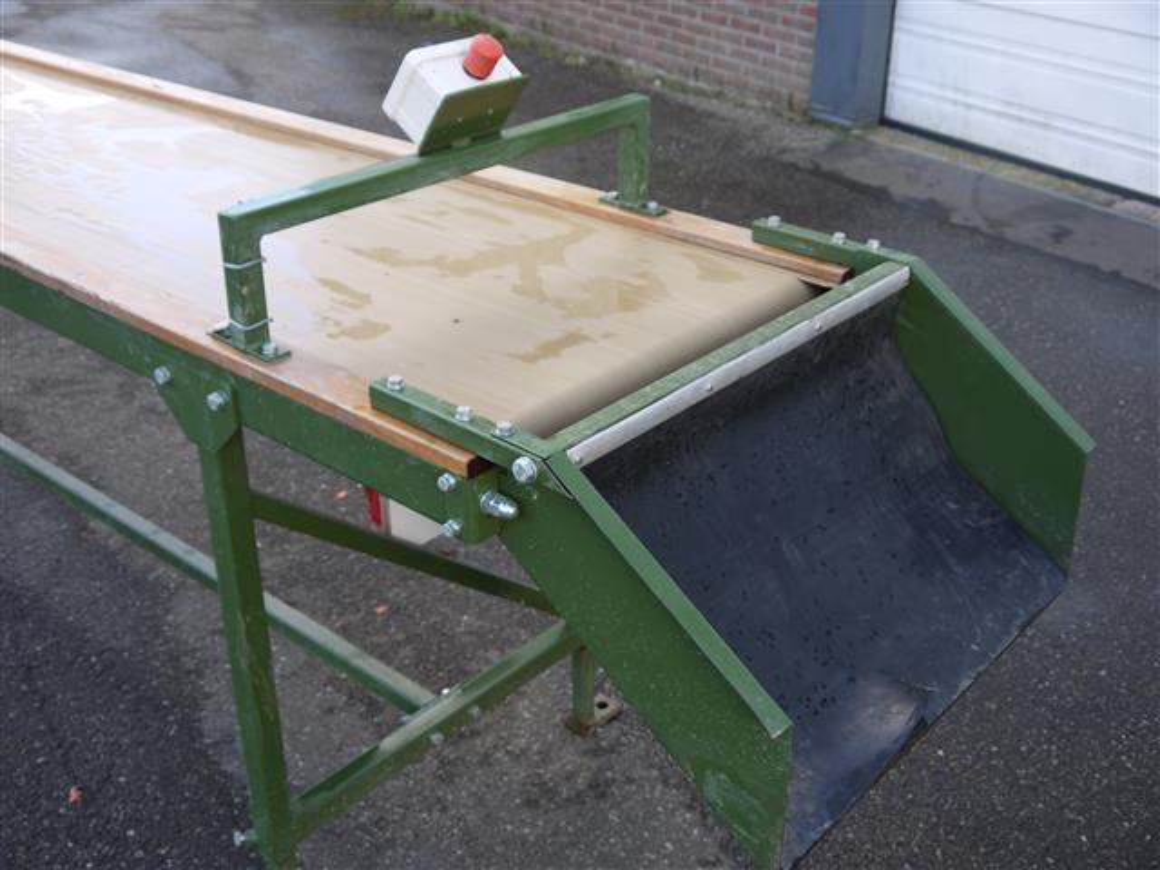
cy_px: 435
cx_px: 580
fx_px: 1340
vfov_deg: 36.0
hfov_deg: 46.8
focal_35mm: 40
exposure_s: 1/100
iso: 100
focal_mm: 20
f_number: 4.5
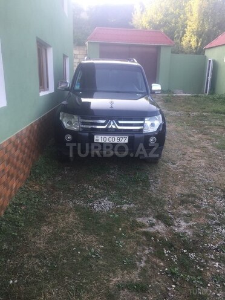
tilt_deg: -16.8
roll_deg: -1.2
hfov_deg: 48.2
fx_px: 251
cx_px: 112
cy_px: 150
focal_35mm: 29
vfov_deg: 61.7
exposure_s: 1/100
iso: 32
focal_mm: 4.15
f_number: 2.2
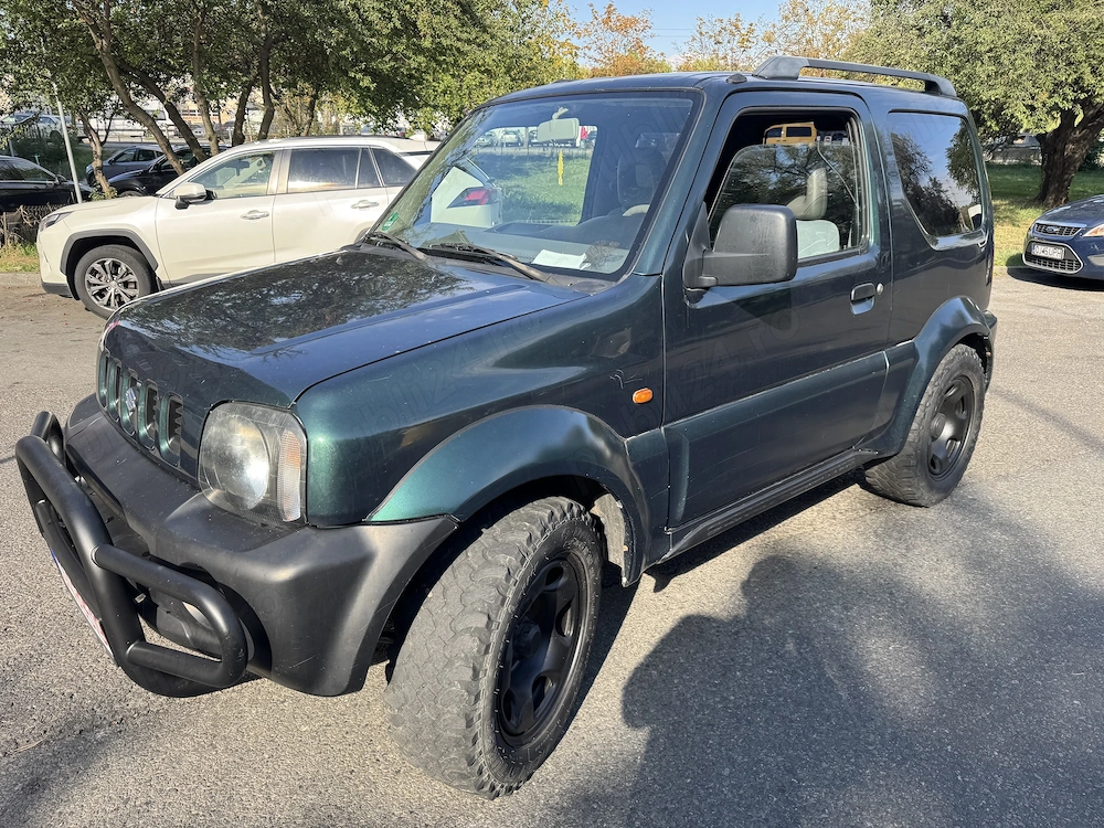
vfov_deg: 56.8
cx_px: 552
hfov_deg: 71.6
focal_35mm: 24
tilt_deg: -18.4
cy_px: 414
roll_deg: +0.9
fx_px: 765
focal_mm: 6.76
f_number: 1.78
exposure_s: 1/756
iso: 80
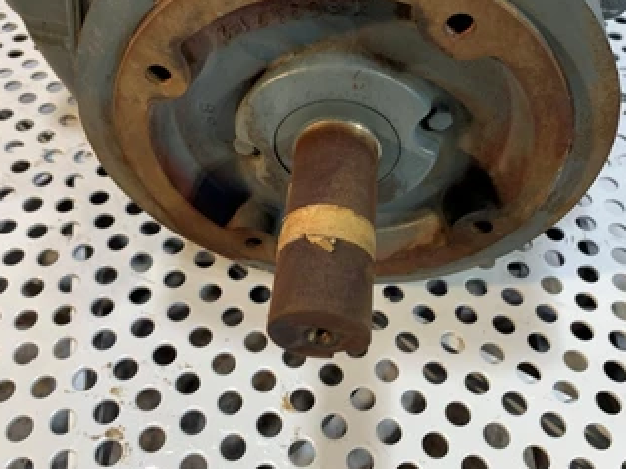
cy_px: 199
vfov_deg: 42.8
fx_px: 597
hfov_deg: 55.4
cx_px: 312
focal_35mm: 33
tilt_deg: -48.2
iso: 40
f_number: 1.8
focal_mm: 4.25
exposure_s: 1/120
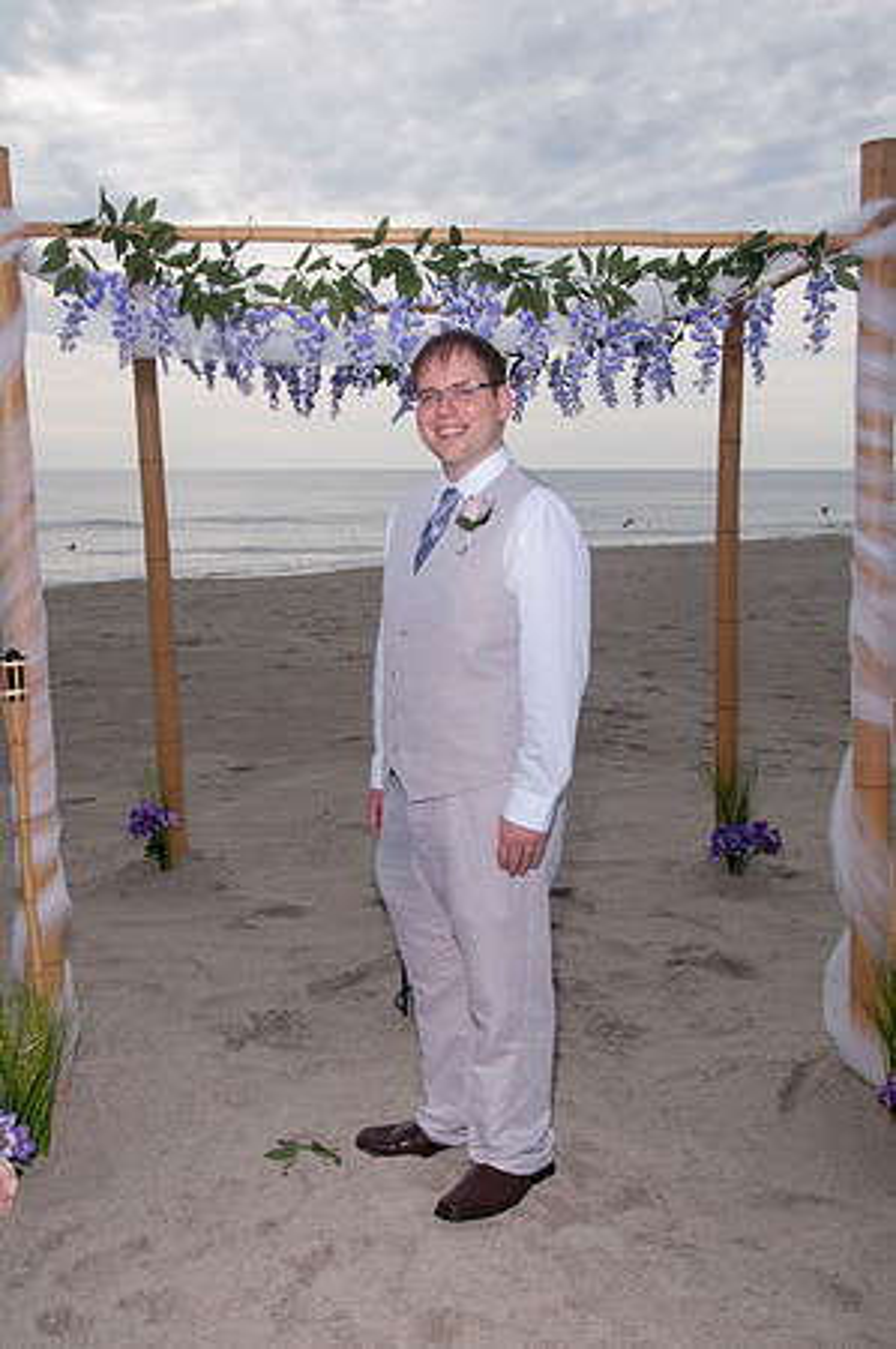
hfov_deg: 34.1
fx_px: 1459
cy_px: 674
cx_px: 448
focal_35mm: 39
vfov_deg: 49.6
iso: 100
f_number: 10
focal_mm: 26
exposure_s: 1/250
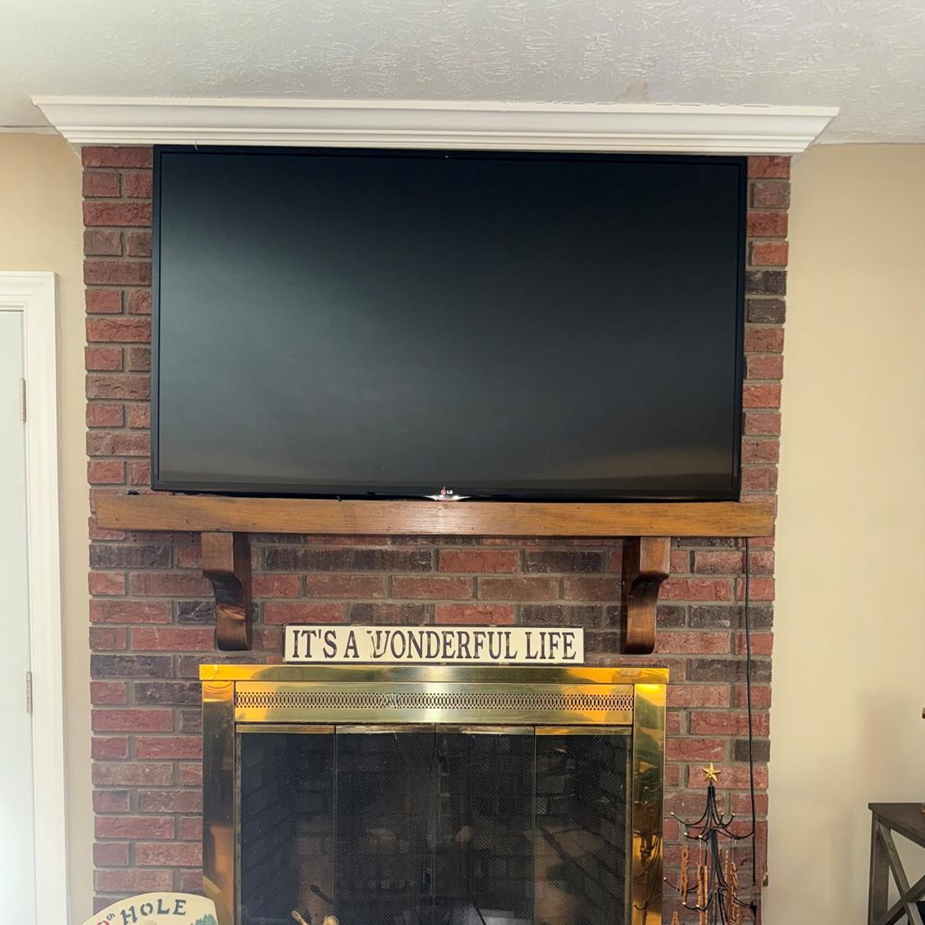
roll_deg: -0.9
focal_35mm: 29
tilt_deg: -2.8
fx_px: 877
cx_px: 454
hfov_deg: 55.6
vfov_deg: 54.3
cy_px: 630
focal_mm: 6.76
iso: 100
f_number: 1.78
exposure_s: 1/15
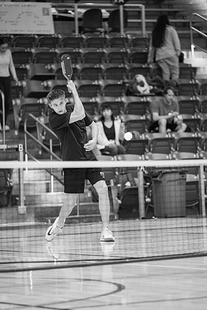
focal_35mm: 205
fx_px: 1767
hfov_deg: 6.7
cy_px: 155
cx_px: 103
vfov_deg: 10.0
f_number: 2.8
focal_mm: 200
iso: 5000
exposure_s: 1/500
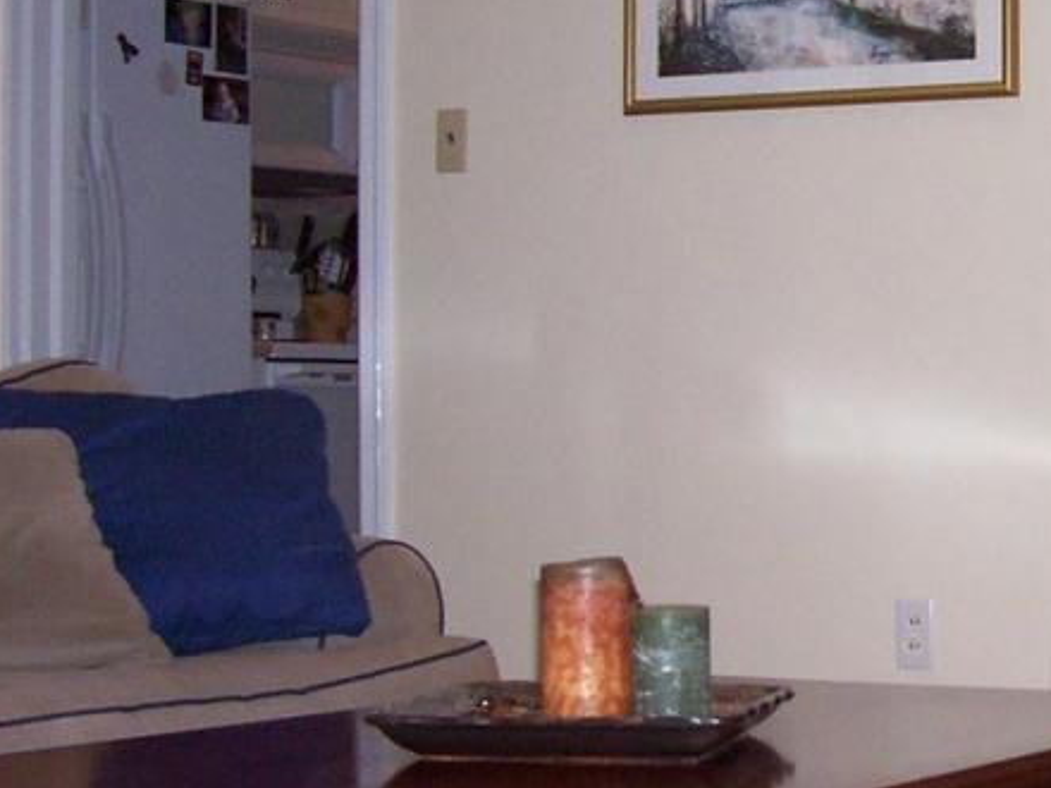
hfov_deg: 19.0
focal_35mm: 99
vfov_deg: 14.9
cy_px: 332
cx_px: 1158
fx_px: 3006
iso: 140
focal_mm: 5.6
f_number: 2.7
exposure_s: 1/112
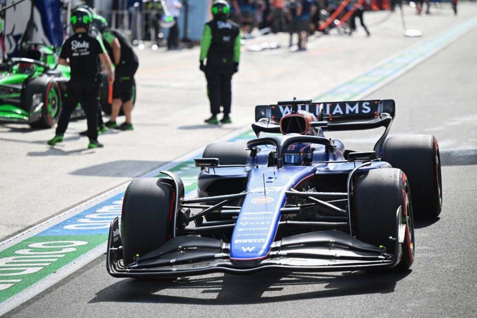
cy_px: 159
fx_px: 1987
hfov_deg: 13.7
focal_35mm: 150
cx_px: 238
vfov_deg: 9.1
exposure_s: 1/5000
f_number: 2.8
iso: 400
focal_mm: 150
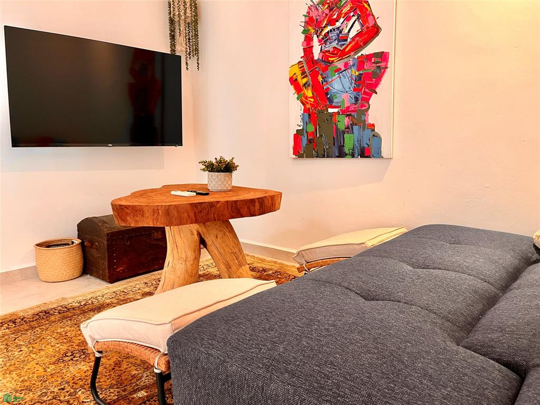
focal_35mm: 26
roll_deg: +0.4
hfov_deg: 67.3
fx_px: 406
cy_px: 202
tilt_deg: -8.1
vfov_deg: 53.1
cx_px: 270
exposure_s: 1/60
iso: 200
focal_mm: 5.1
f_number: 1.6
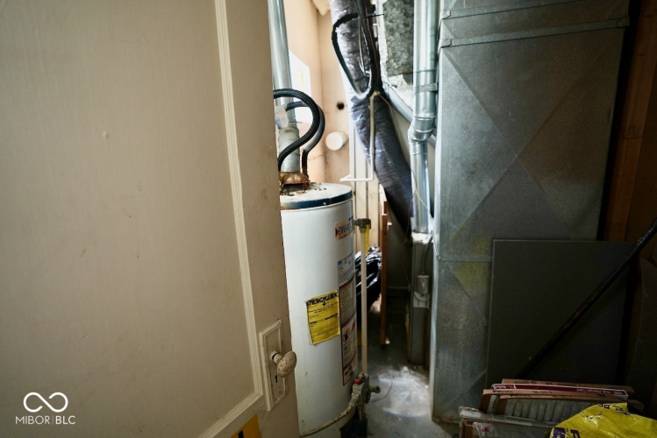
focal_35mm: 16
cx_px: 328
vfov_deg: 73.8
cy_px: 219
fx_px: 292
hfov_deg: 96.7
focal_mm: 16
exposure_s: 1/250
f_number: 2.8
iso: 640
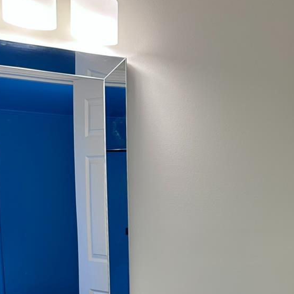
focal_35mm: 57
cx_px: 238
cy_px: 350
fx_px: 548
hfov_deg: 29.3
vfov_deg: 26.7
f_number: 1.78
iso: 125
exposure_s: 1/120
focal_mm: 6.86
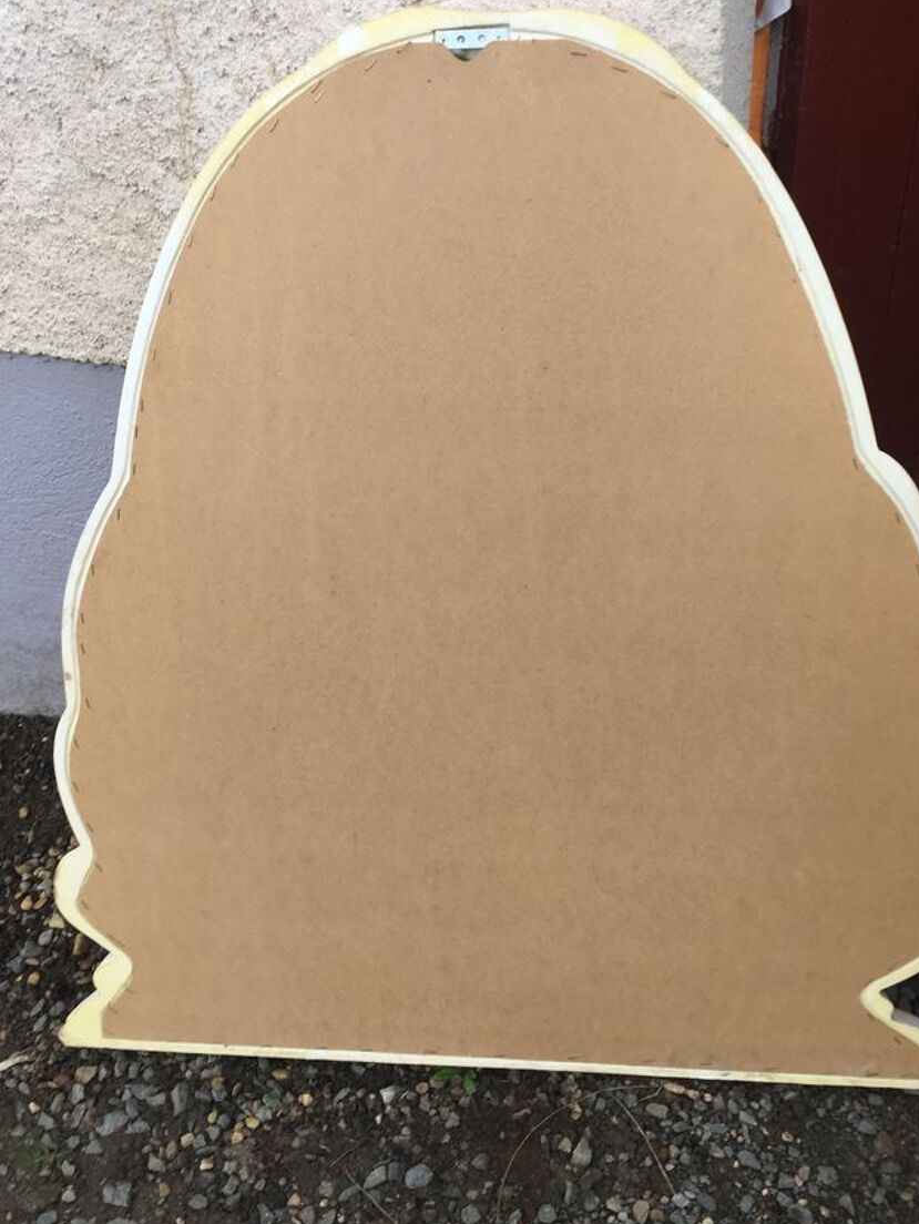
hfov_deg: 40.7
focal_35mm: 35
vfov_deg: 52.4
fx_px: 1238
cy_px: 523
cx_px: 483
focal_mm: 4.15
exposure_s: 1/202
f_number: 2.2
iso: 32
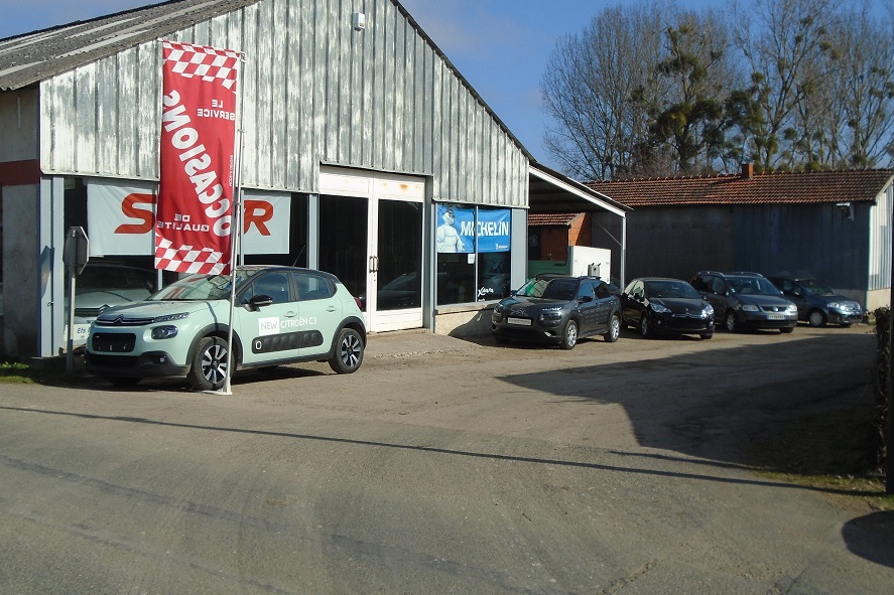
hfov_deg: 50.7
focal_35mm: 38
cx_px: 451
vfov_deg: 35.0
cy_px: 259
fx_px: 943
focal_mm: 6.4
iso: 100
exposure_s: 1/200
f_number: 9.5
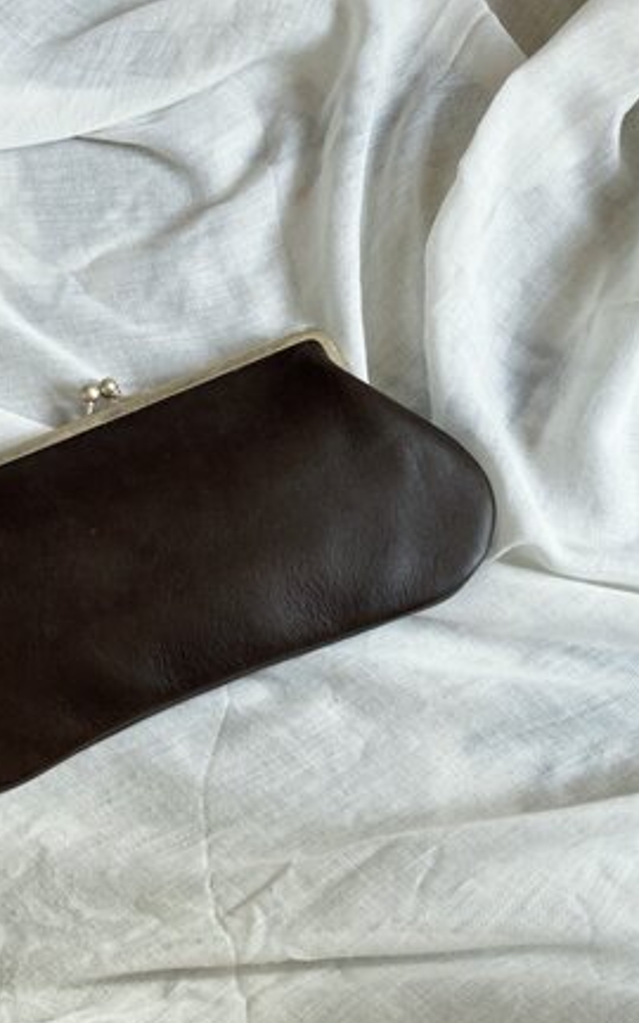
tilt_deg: -73.7
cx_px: 170
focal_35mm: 44
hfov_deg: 28.8
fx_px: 1226
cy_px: 490
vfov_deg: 45.3
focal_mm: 3.99
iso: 80
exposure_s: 1/106
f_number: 1.8
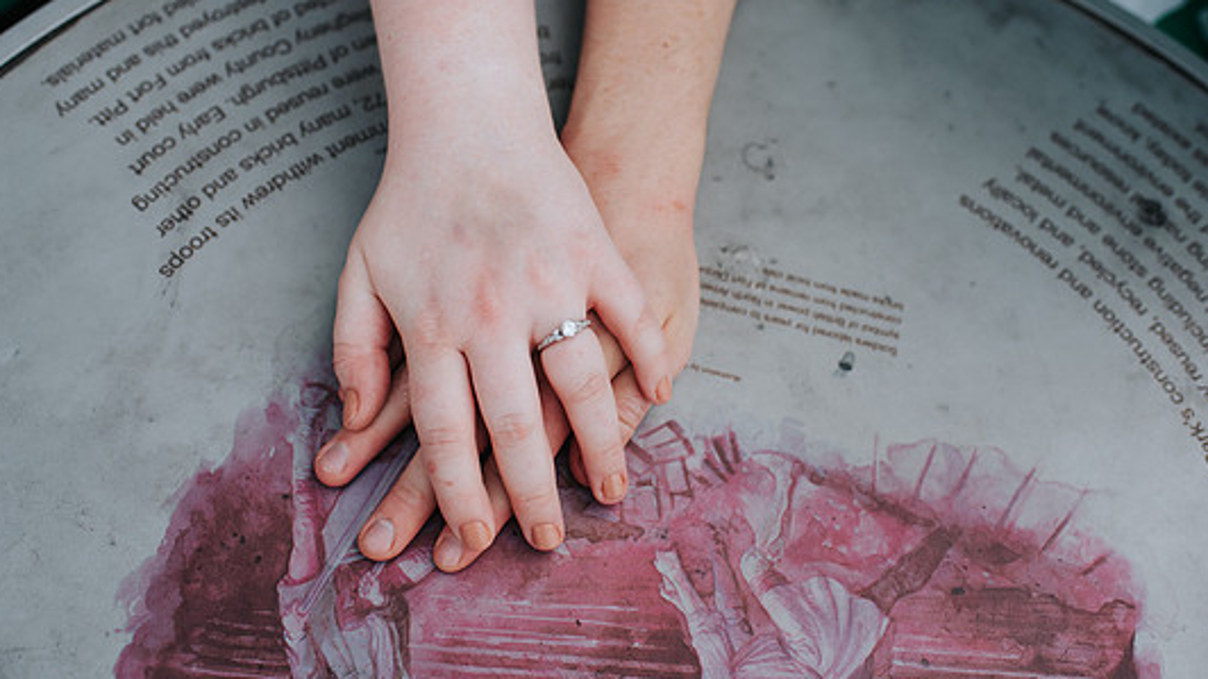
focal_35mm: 40
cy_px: 285
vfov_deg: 29.6
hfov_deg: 50.5
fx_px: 1281
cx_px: 572
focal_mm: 35
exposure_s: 1/800
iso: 280
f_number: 3.2
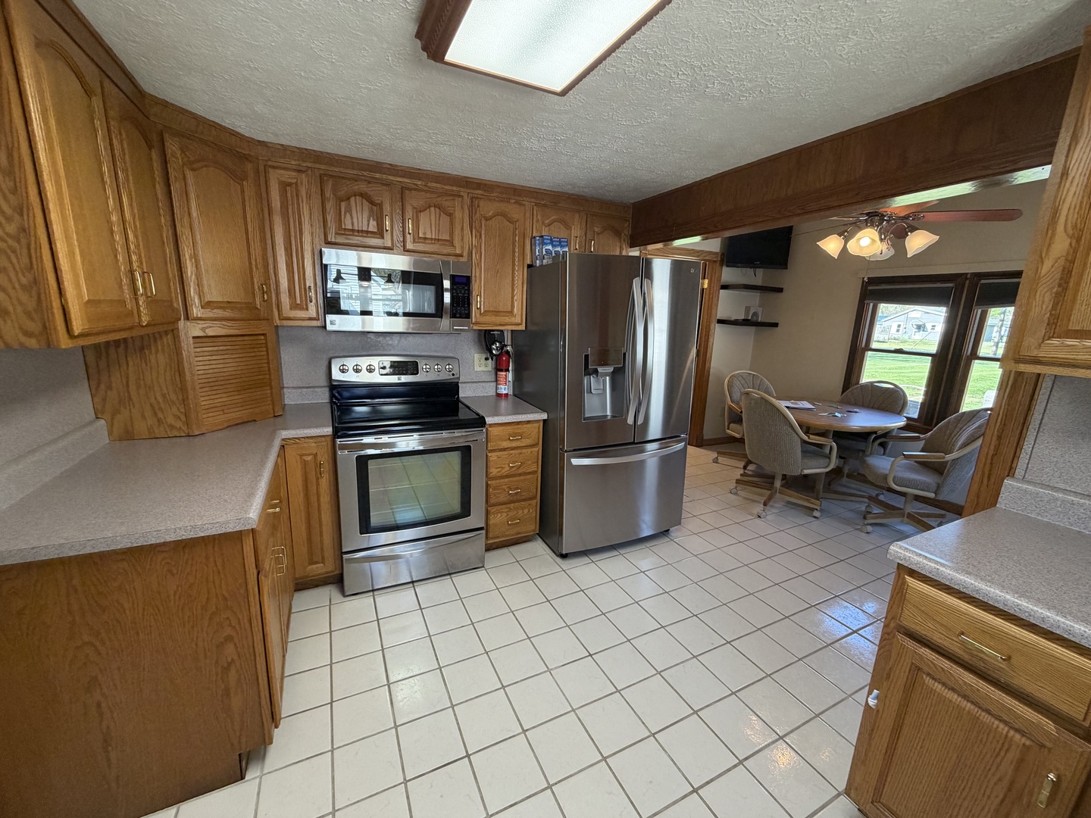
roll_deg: -1.8
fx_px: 441
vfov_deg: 85.7
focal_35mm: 14
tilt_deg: -12.6
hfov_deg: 102.1
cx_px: 546
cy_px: 409
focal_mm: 2.22
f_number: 2.2
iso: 200
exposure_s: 1/60
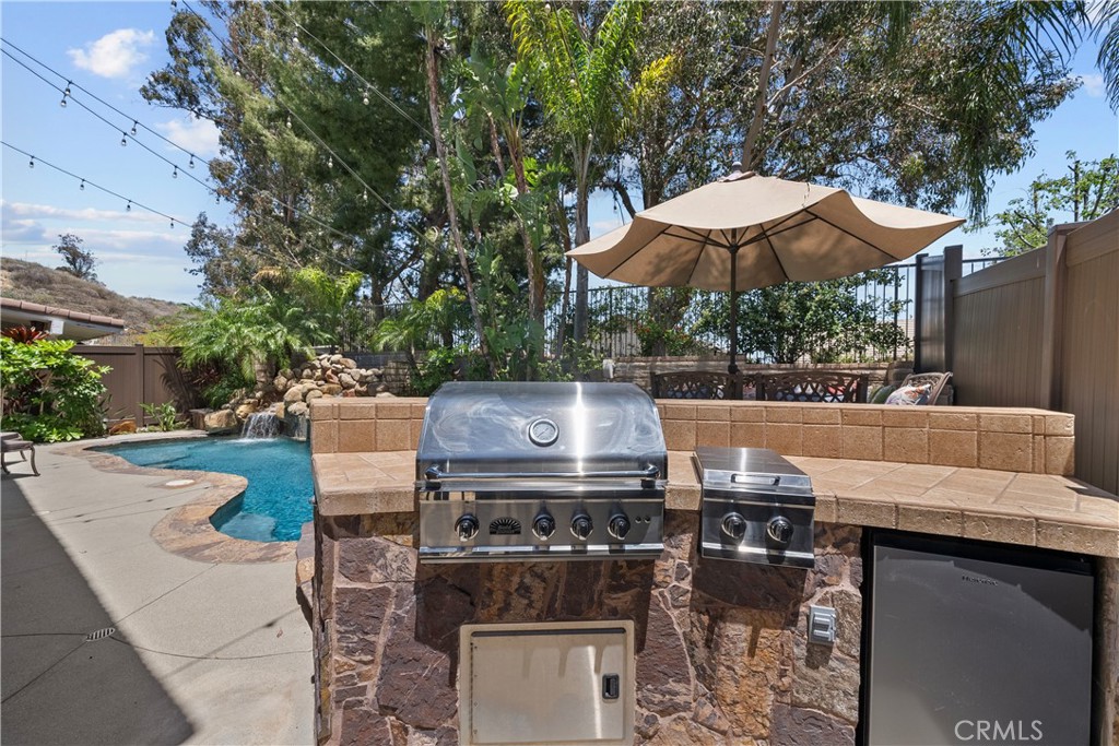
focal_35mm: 13
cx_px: 560
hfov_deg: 108.3
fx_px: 404
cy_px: 373
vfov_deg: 85.4
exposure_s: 1/200
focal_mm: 13
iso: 250
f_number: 9
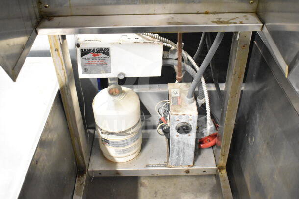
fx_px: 312
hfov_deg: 51.3
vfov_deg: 35.5
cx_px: 150
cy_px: 100
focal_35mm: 38
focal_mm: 25
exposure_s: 1/40
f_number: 4
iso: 10000
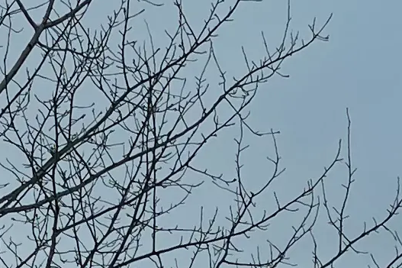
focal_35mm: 207
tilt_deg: +11.0
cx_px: 137
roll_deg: -2.3
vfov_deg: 6.3
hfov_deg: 9.9
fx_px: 2311
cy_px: 641
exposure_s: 1/6993
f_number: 1.6
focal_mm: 5.1
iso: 32
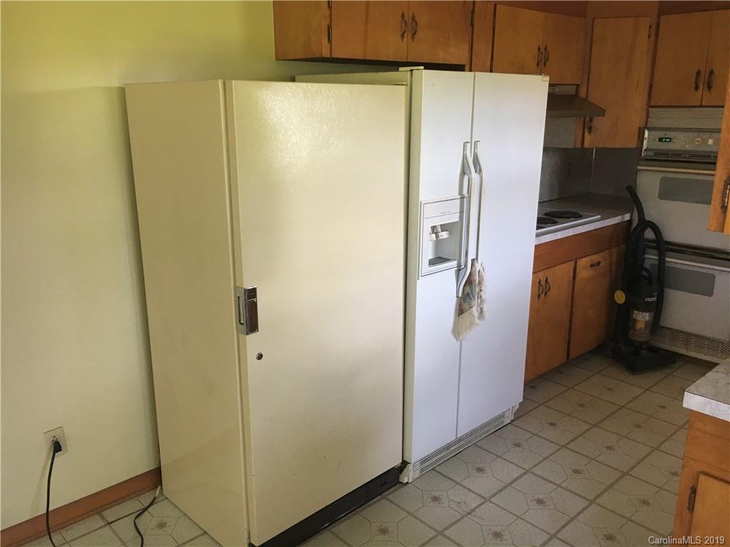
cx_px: 365
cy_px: 274
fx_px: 612
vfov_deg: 48.2
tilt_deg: -14.0
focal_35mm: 29
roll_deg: -0.2
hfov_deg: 61.7
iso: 80
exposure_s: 1/30
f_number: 2.2
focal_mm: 4.15
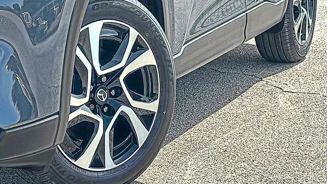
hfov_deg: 19.5
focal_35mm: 110
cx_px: 164
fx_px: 954
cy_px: 92
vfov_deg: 11.0
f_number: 1.78
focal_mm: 6.86
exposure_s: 1/4808
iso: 80
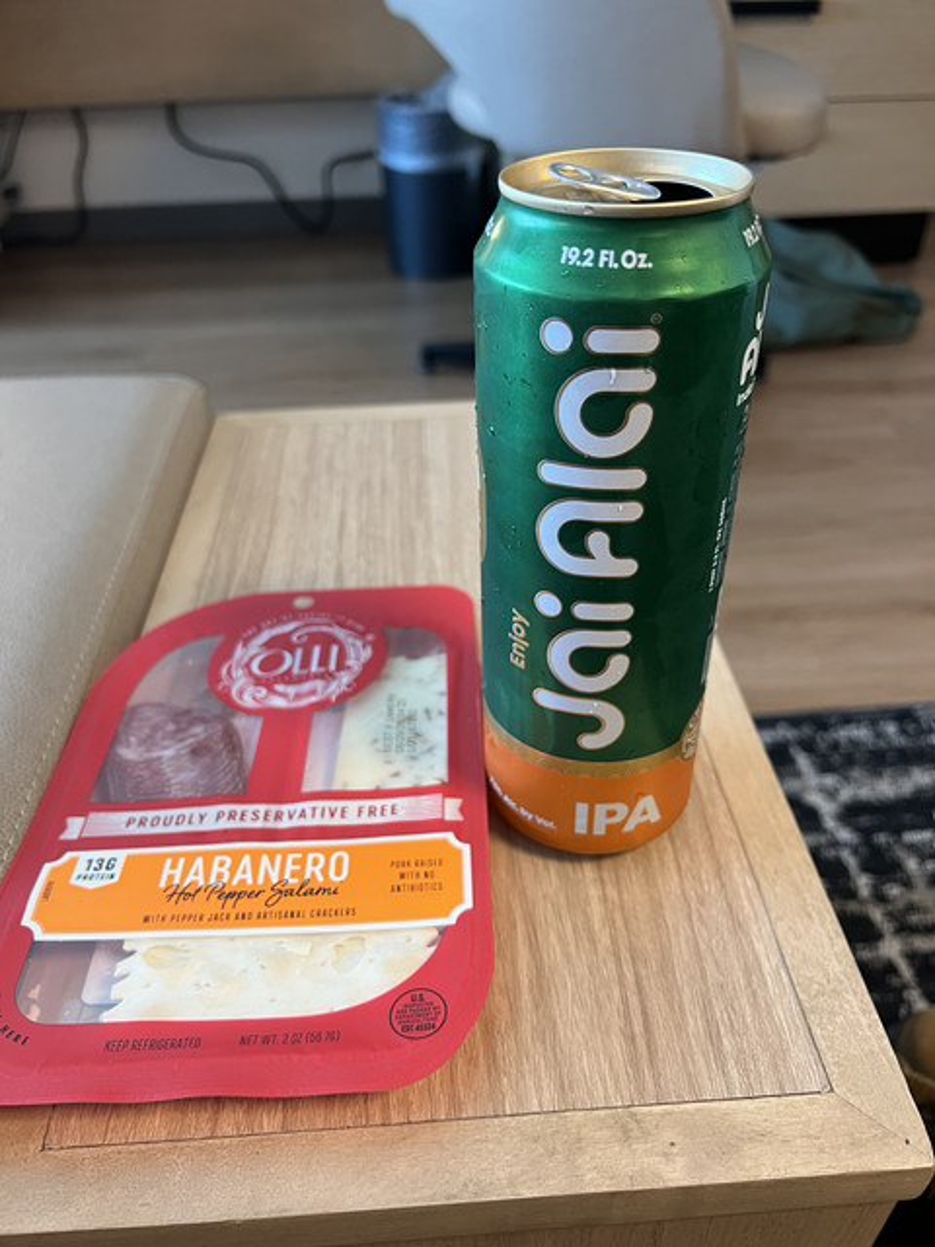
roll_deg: +2.7
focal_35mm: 26
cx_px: 468
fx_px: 936
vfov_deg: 67.3
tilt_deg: -36.7
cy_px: 624
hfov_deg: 53.1
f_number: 1.5
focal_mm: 5.7
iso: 160
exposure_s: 1/60
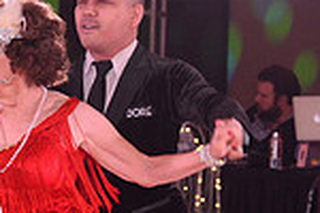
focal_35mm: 386
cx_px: 6
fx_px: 3431
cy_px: 293
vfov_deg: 3.6
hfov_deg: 5.3
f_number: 6.3
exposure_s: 1/250
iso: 4000
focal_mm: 100
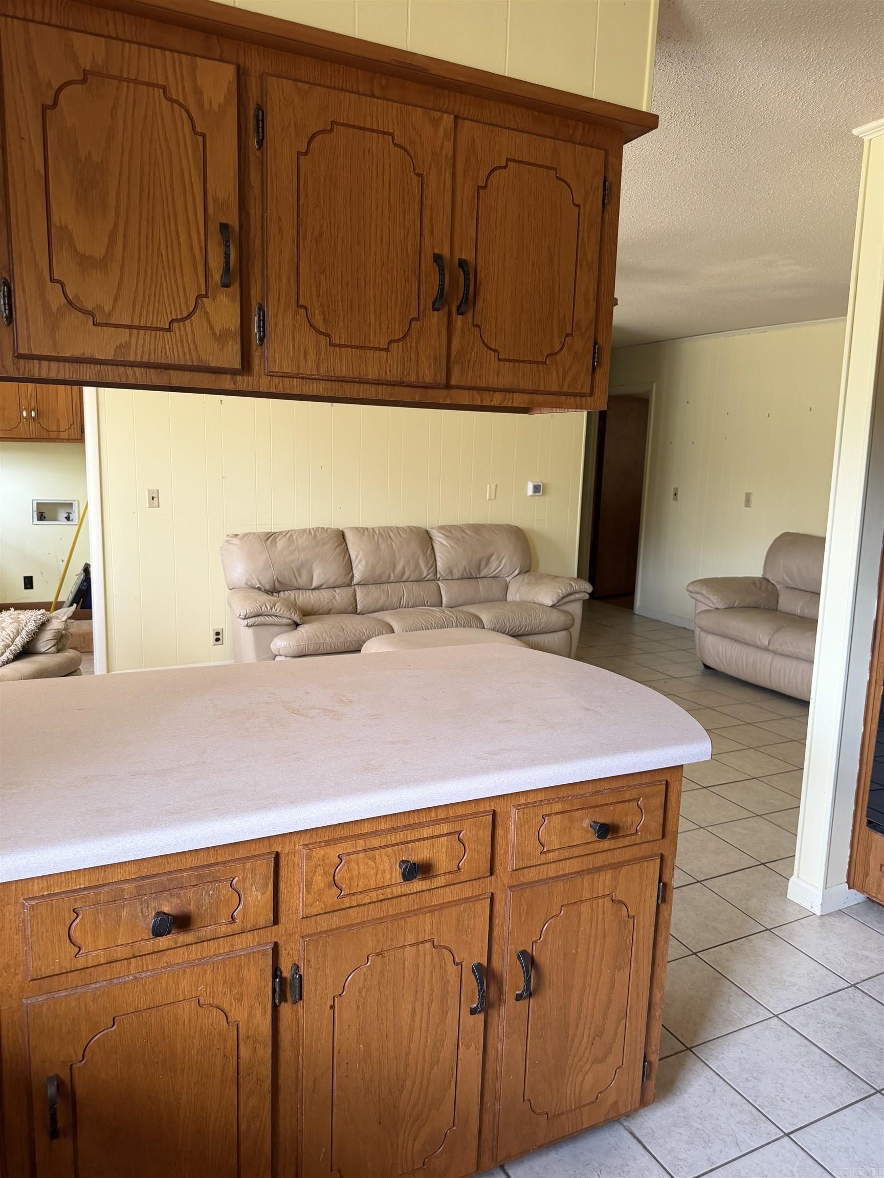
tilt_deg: -9.1
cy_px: 589
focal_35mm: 24
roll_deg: -1.8
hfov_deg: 56.8
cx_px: 442
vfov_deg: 71.6
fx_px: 817
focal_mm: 6.76
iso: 200
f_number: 1.78
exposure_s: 1/69
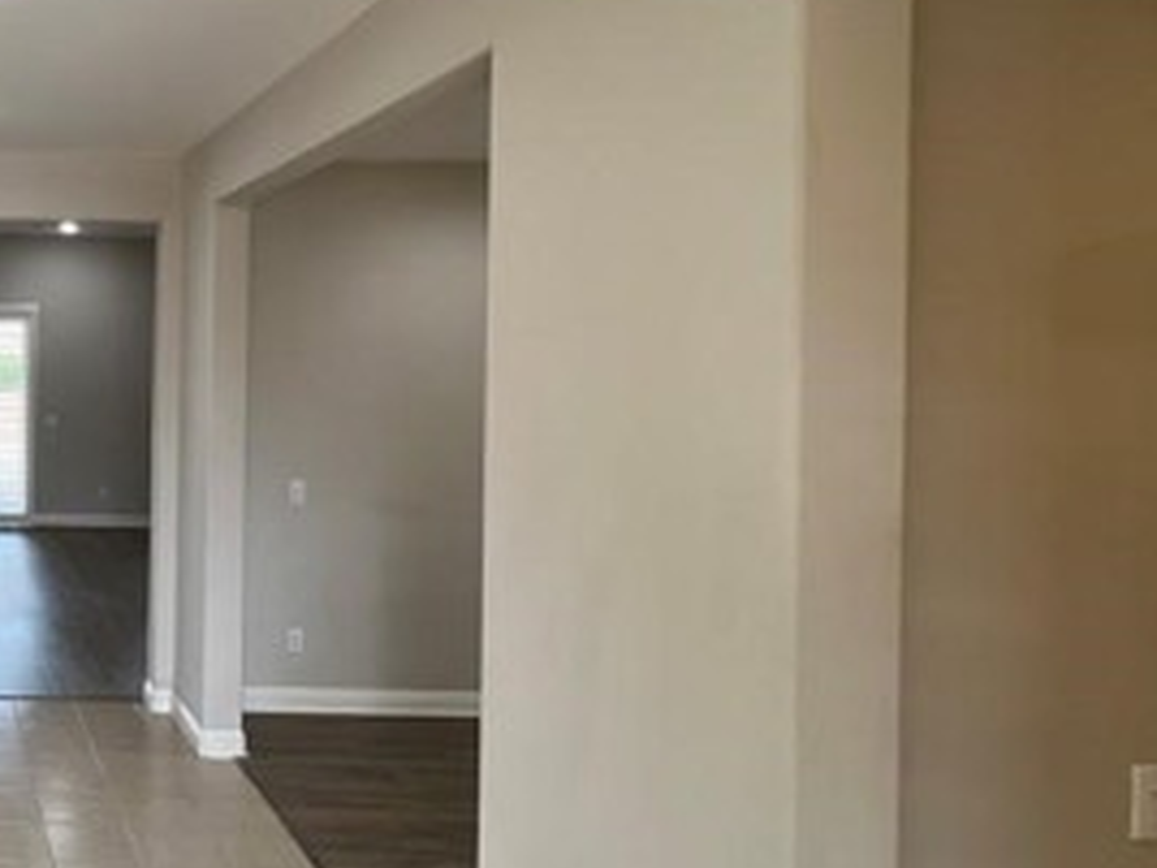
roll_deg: -0.3
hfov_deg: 44.7
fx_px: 1036
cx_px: -108
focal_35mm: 31
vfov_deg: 45.2
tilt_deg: -0.1
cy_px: 350
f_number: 1.8
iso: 64
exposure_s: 1/120
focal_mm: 1.57
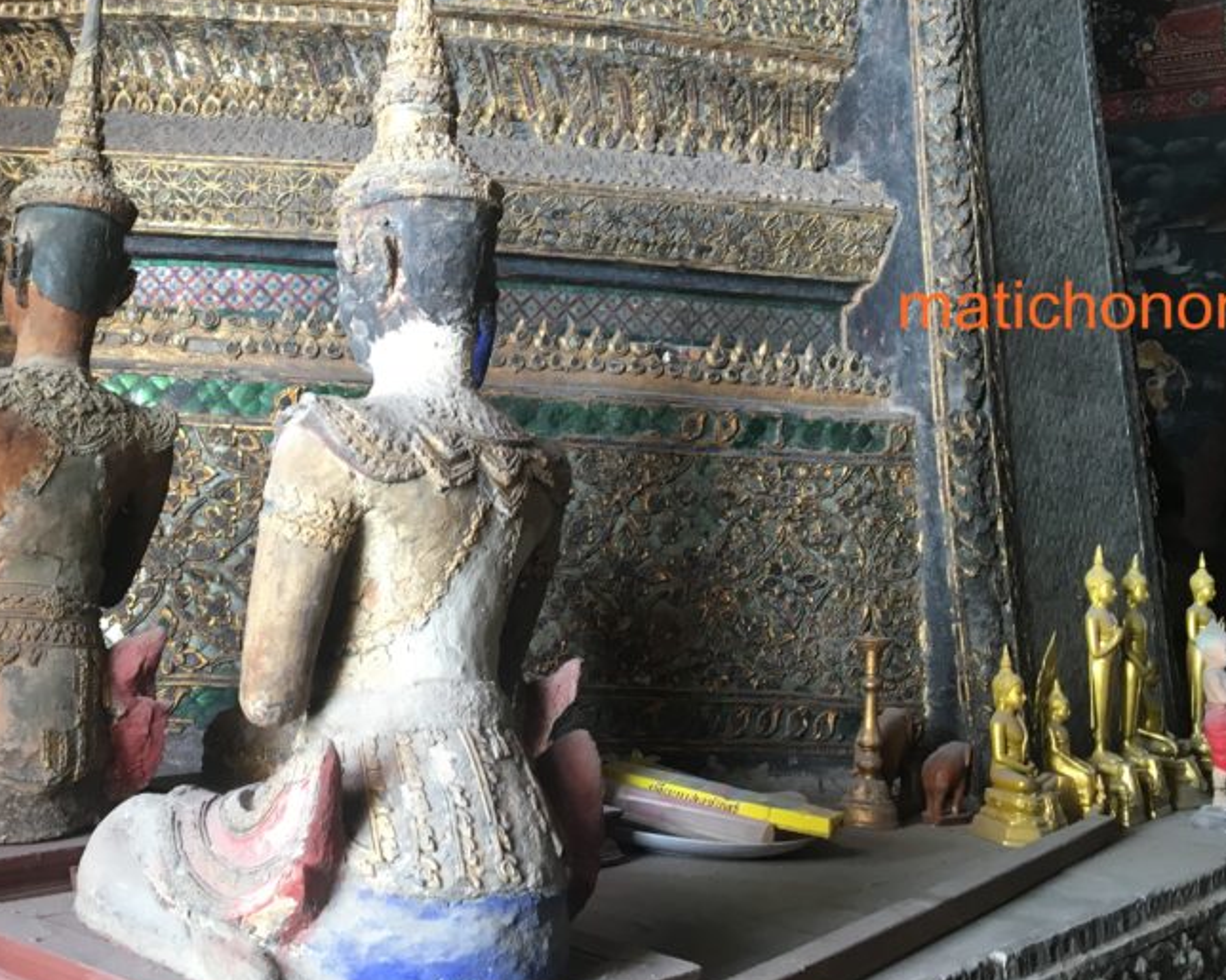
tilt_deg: +4.6
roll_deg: -2.1
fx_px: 1633
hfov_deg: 40.7
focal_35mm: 45
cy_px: 365
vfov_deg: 33.3
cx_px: 417
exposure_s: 1/33
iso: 64
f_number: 2.2
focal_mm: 4.15
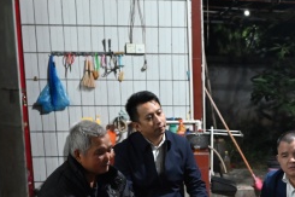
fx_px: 622
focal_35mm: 76
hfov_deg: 26.0
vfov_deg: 17.3
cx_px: 254
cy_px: 217
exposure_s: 1/15
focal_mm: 31
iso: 3200
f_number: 4.8
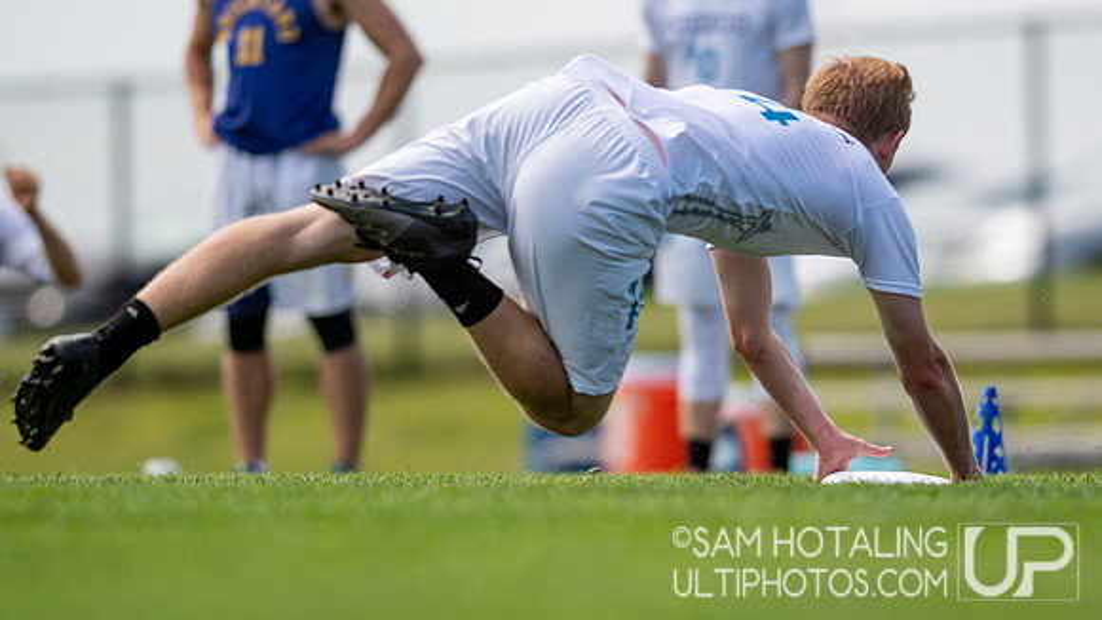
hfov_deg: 4.0
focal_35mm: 547
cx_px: 631
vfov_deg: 2.2
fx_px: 15970
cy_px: 402
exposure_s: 1/3200
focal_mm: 300
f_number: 2.8
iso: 140
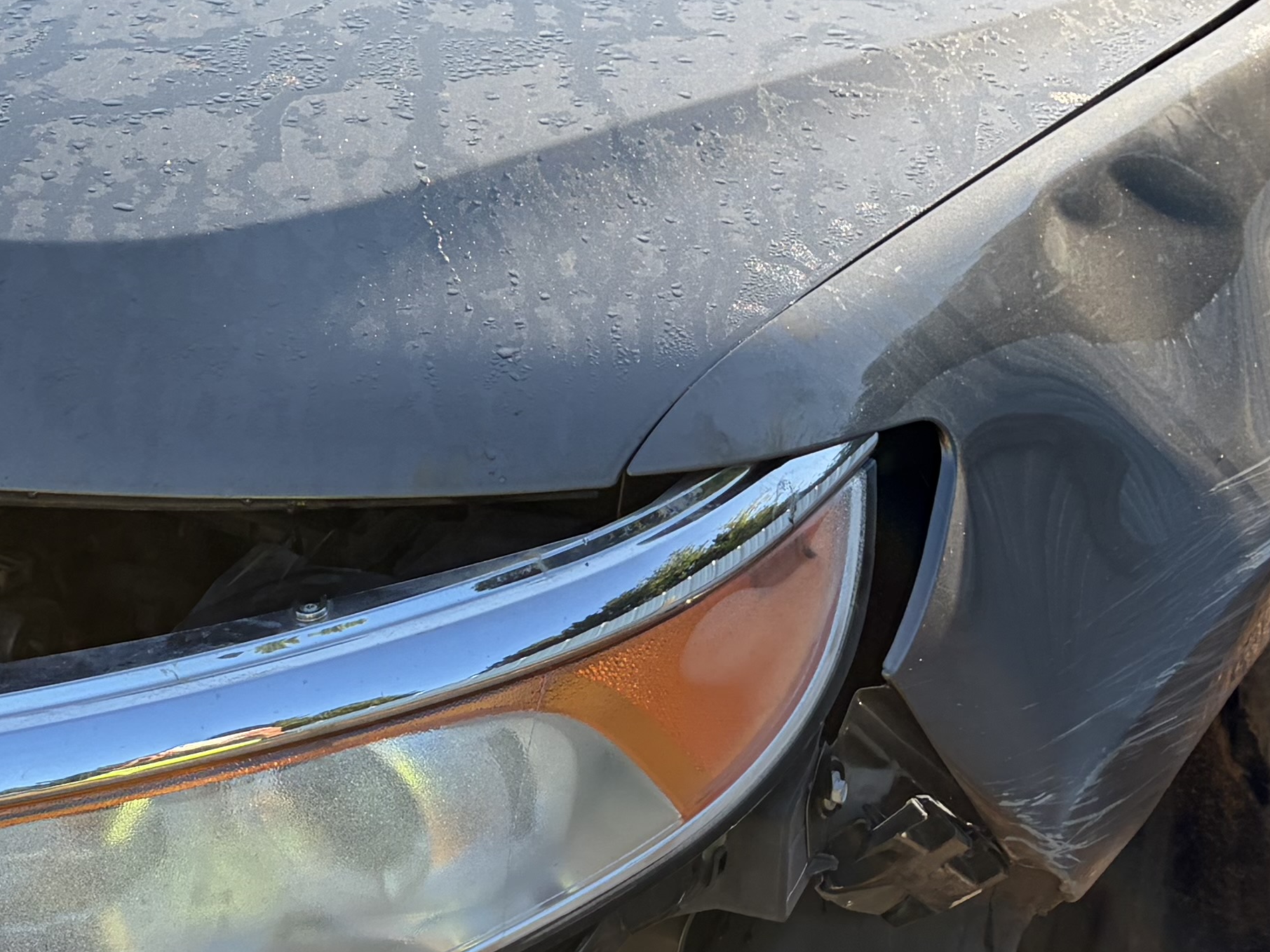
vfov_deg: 17.9
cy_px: 294
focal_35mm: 82
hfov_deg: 23.2
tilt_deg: -14.6
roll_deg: -3.4
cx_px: 128
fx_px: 3008
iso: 64
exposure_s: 1/1626
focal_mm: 5.96
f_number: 1.6
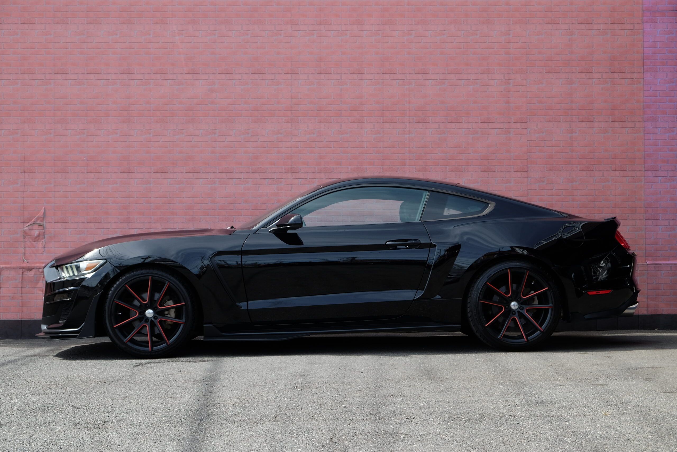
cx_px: 338
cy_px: 226
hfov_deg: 33.9
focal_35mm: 59
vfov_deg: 23.0
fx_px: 1110
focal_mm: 39
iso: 200
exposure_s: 1/240
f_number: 5.6
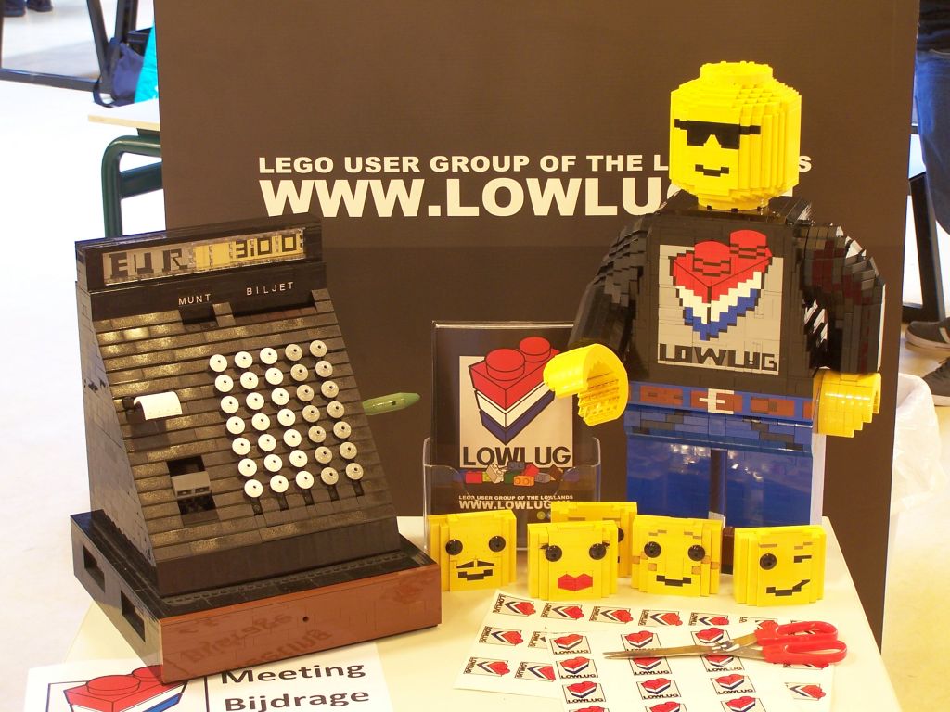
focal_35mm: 75
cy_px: 356
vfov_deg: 19.6
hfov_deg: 26.0
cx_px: 475
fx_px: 2058
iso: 80
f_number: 3.2
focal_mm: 12.4
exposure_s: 1/2
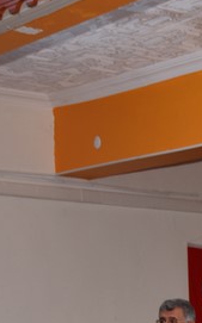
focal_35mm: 132
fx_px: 1165
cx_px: 436
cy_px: 321
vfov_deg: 15.6
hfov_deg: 9.2
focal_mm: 26
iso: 320
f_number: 4
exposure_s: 1/60
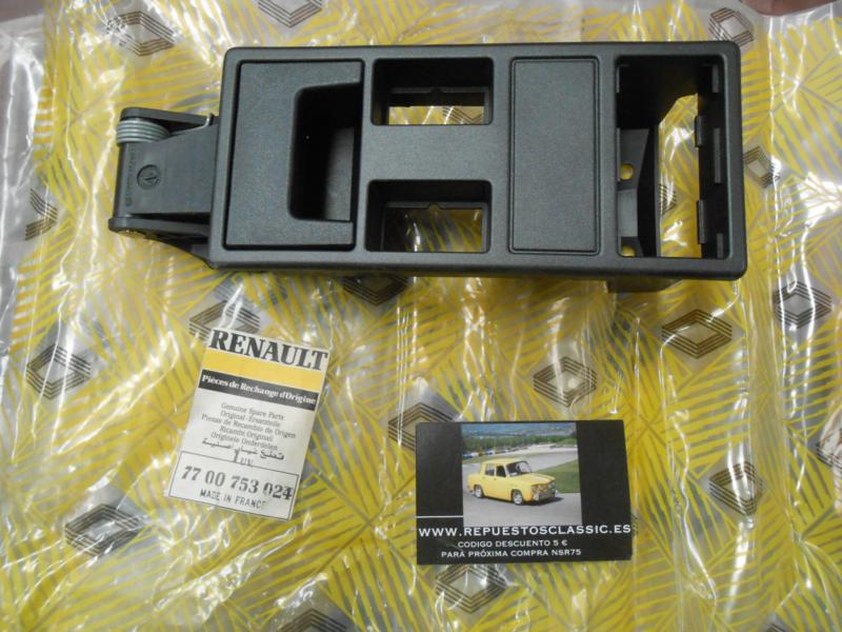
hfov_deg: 67.3
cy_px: 316
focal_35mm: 26
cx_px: 421
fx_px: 632
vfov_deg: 53.1
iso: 400
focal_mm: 4.6
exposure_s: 1/25
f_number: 3.5
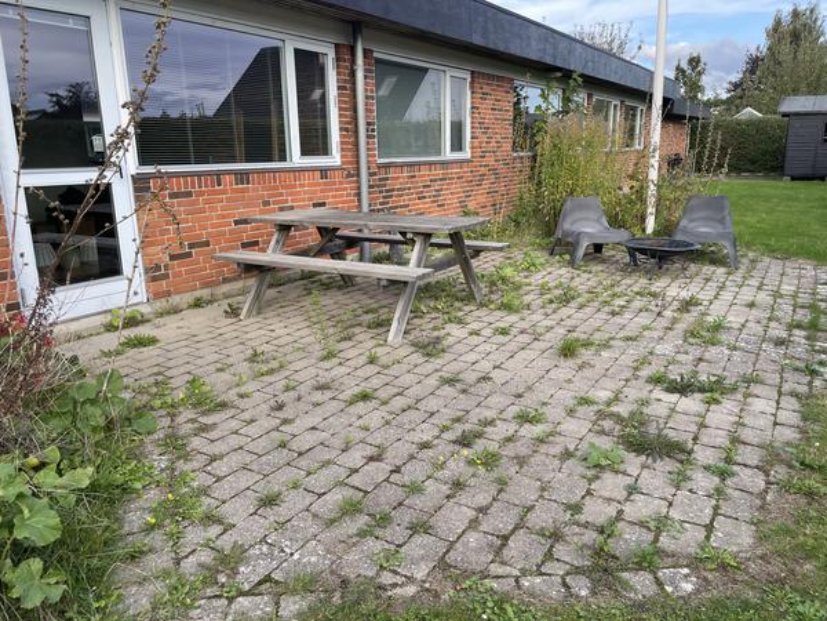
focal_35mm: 26
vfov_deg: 53.1
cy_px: 310
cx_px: 414
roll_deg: +0.6
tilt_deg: -14.0
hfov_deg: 67.3
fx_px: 621
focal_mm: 4.2
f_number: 1.6
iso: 32
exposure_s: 1/759
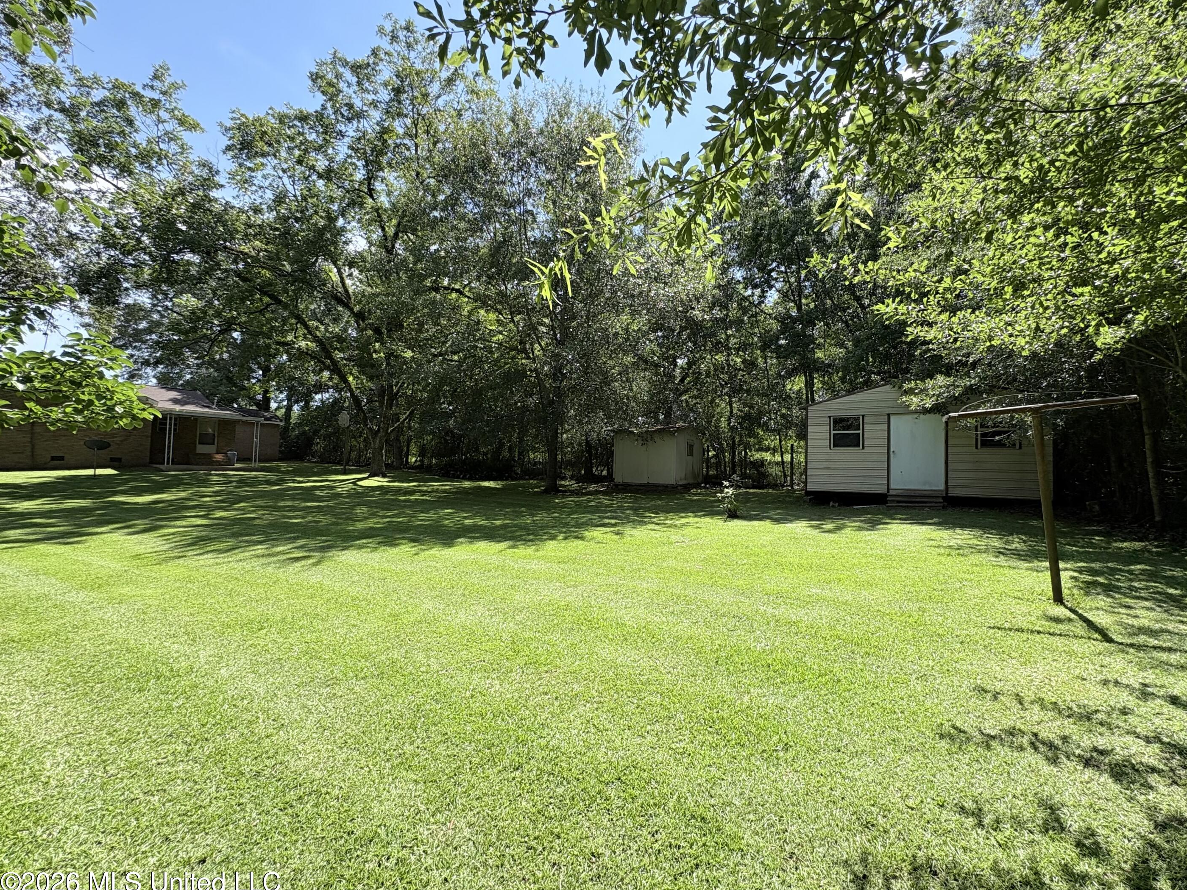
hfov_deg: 98.0
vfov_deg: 81.7
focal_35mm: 15
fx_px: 514
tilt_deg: +3.4
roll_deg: -0.6
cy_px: 449
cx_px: 635
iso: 40
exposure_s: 1/479
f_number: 2.2
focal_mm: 2.22
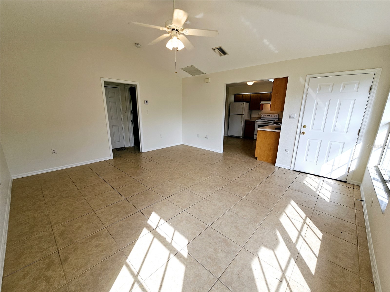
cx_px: 195
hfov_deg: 106.2
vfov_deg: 89.9
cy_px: 146
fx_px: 146
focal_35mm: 13
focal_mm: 2.2
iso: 50
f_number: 2.2
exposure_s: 1/172
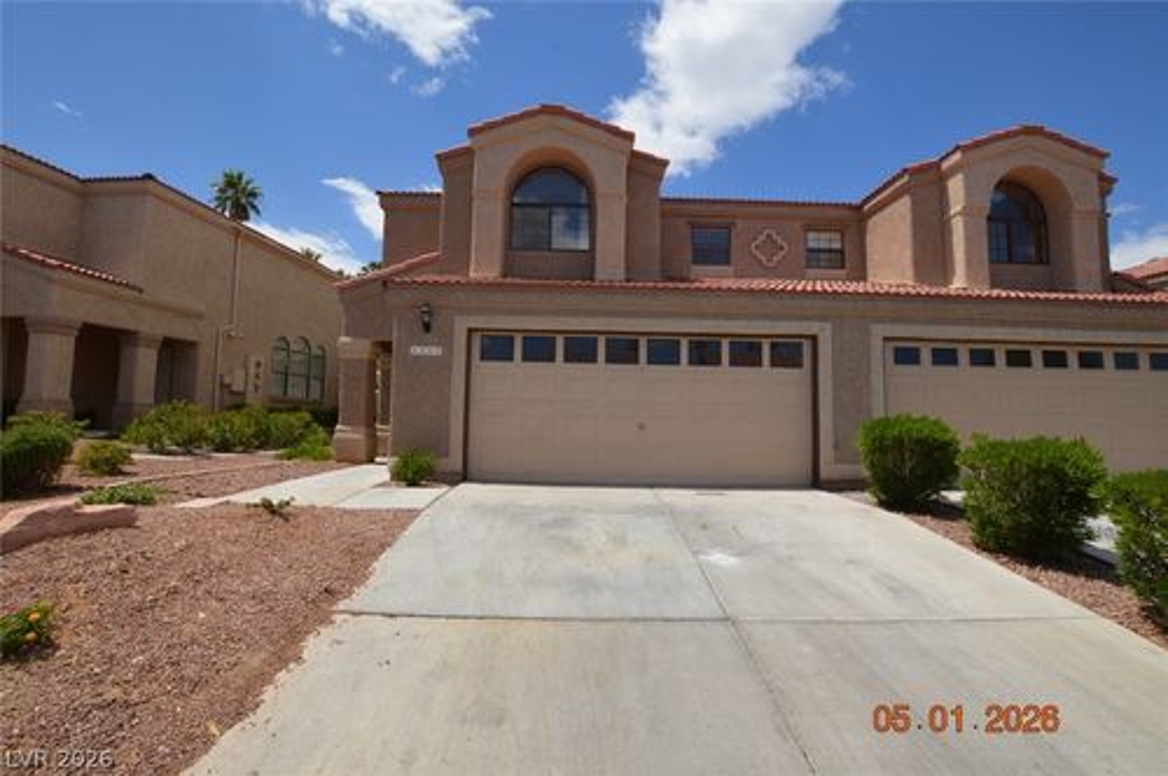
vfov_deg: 77.2
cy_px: 388
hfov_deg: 100.5
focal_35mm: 15
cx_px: 584
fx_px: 486
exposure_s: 1/200
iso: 100
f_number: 10
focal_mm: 10
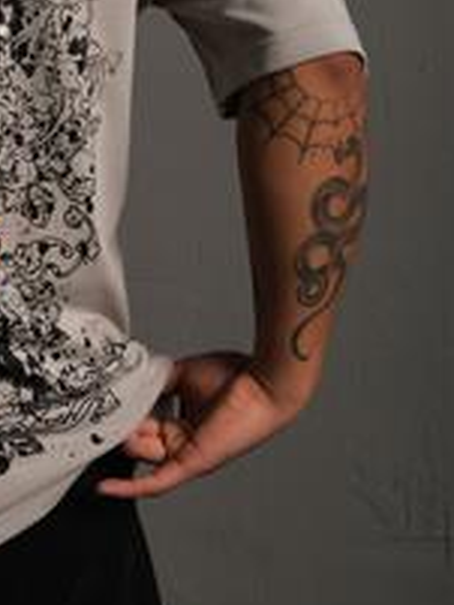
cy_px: -11
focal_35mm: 98
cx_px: -126
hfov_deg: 14.5
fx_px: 1712
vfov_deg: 19.4
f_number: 5
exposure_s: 1/160
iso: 160
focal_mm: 23.3
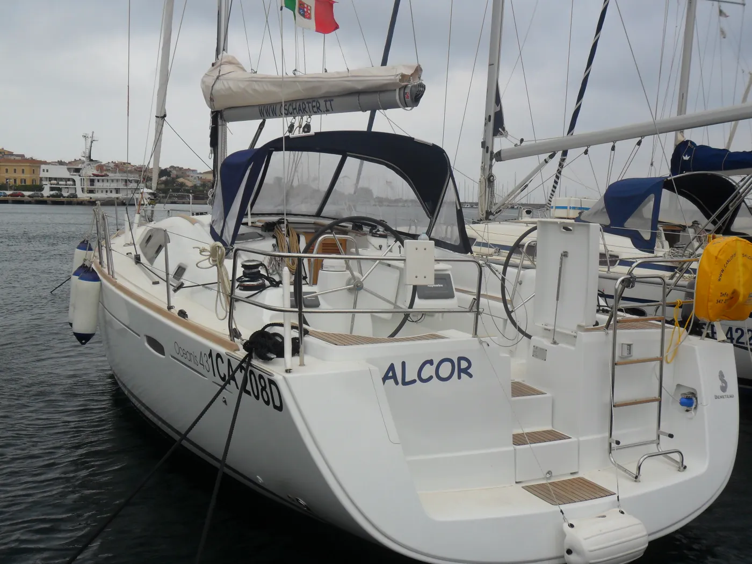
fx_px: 804
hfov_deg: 50.1
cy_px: 282
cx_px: 376
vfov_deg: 38.7
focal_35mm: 37
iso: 100
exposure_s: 1/750
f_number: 4
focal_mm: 6.6
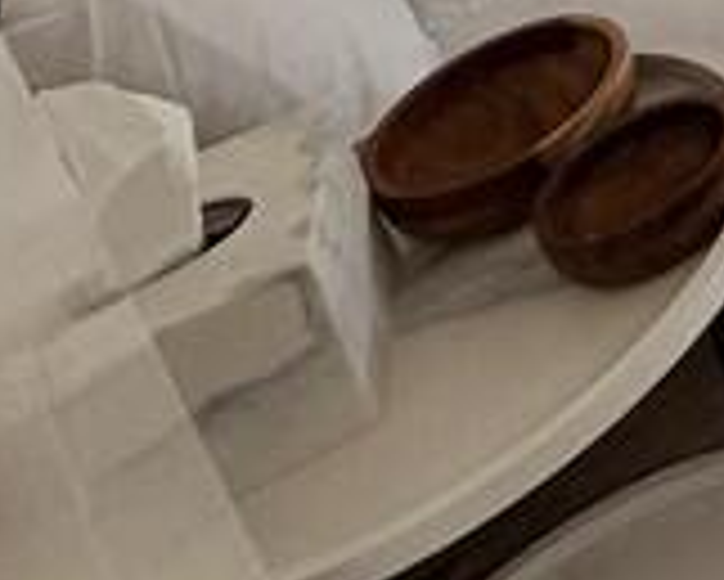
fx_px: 1865
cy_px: -1061
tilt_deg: -18.1
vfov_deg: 11.7
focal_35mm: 87
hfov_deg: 11.1
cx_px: 2248
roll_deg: -0.1
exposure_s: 1/168
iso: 50
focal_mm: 2.22
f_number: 2.2
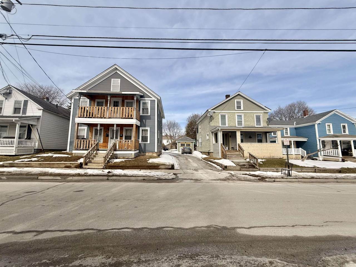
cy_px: 134
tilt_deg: +8.9
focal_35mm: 14
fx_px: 144
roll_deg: +0.1
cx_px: 178
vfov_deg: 85.7
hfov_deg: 102.1
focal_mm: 2.22
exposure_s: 1/2976
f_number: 2.2
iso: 50
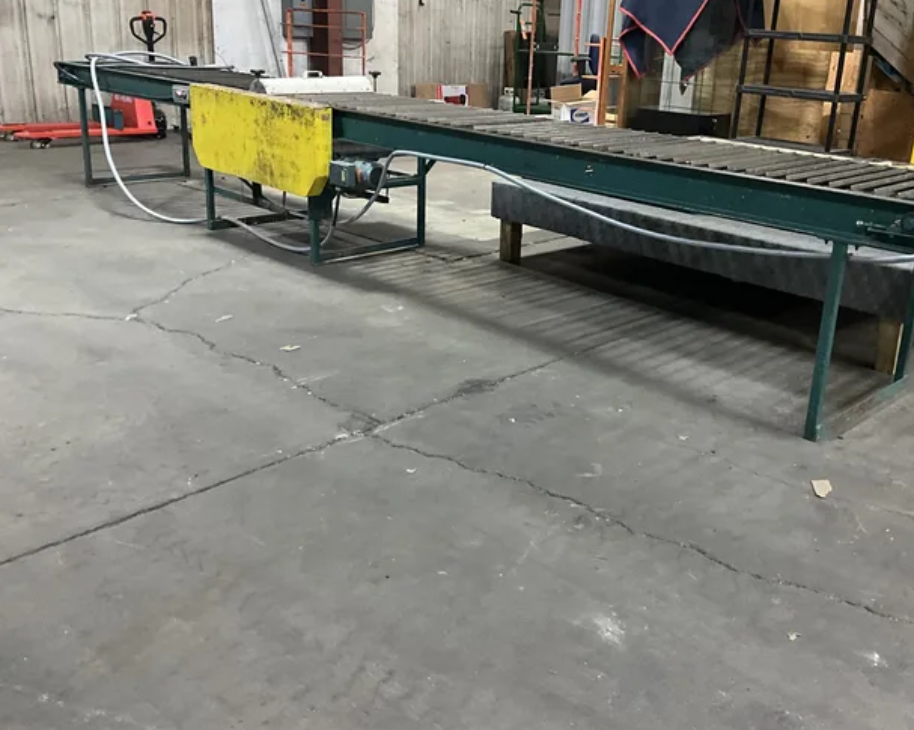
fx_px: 946
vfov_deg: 42.1
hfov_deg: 51.3
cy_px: 318
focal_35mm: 35
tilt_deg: -17.0
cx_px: 535
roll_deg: -3.8
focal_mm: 3
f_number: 1.8
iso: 320
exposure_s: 1/40
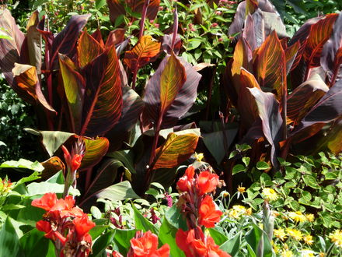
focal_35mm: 89
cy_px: 128
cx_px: 171
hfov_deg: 22.0
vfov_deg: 16.6
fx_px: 879
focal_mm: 18.6
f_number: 4.3
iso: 50
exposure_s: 1/152
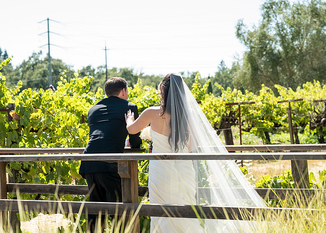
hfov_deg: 23.8
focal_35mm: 83
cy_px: 97
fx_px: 772
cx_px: 132
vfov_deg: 17.1
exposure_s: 1/500
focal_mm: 67
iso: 200
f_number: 4
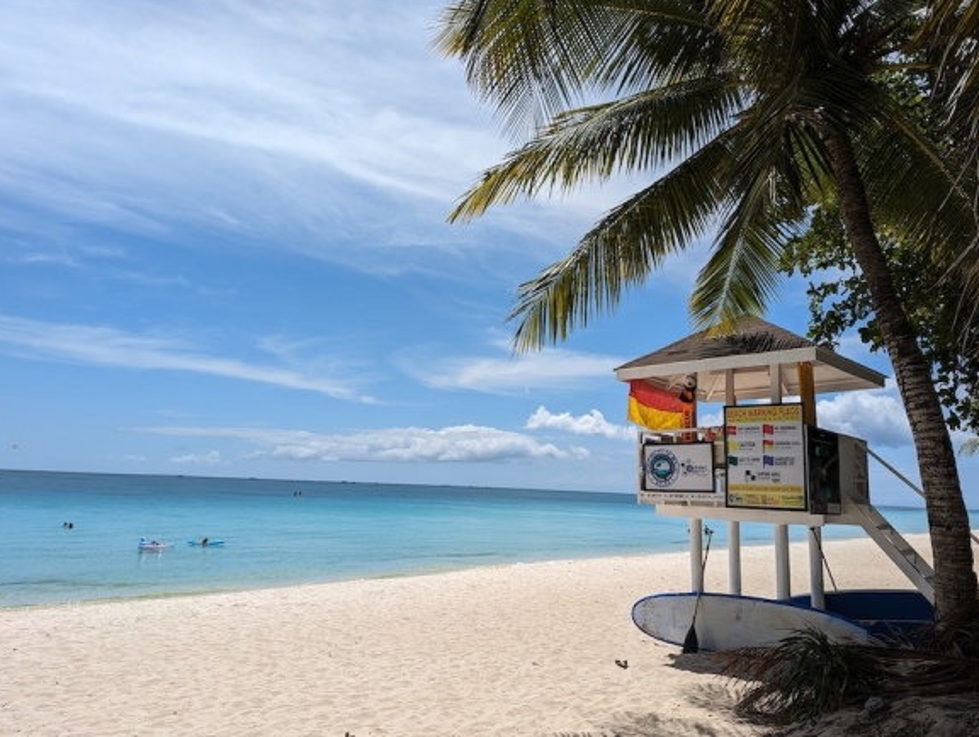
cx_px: 498
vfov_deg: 55.0
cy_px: 362
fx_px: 708
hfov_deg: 69.3
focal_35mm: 25
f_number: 1.85
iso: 53
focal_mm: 6.81
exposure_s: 1/4184
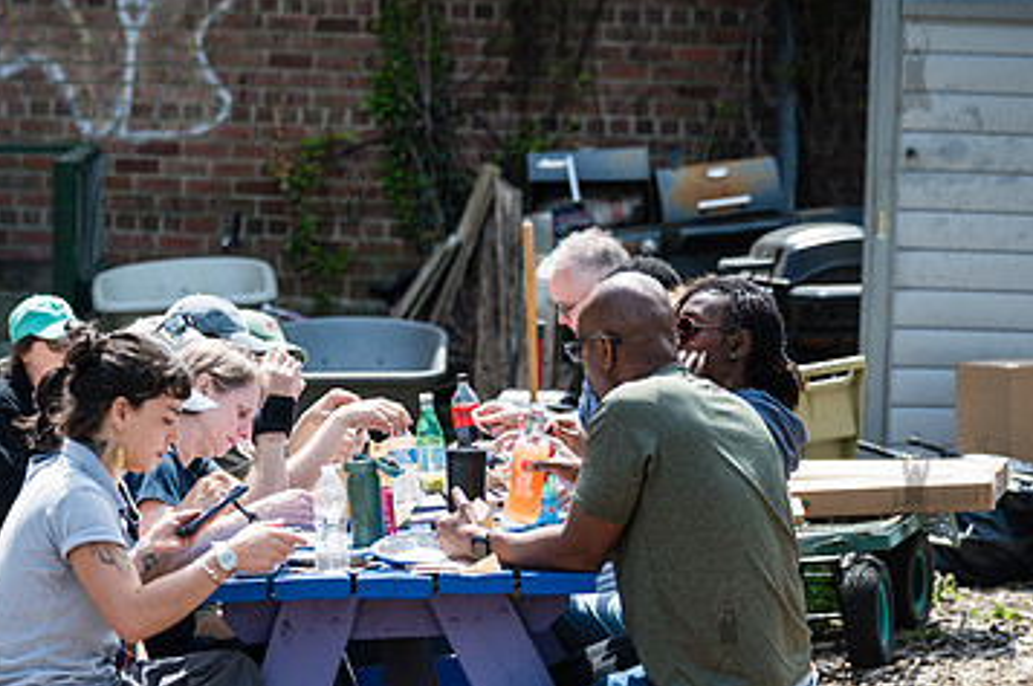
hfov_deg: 12.4
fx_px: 4757
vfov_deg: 8.2
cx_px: 353
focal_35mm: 166
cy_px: 480
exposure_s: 1/400
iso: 100
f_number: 3.5
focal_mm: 101
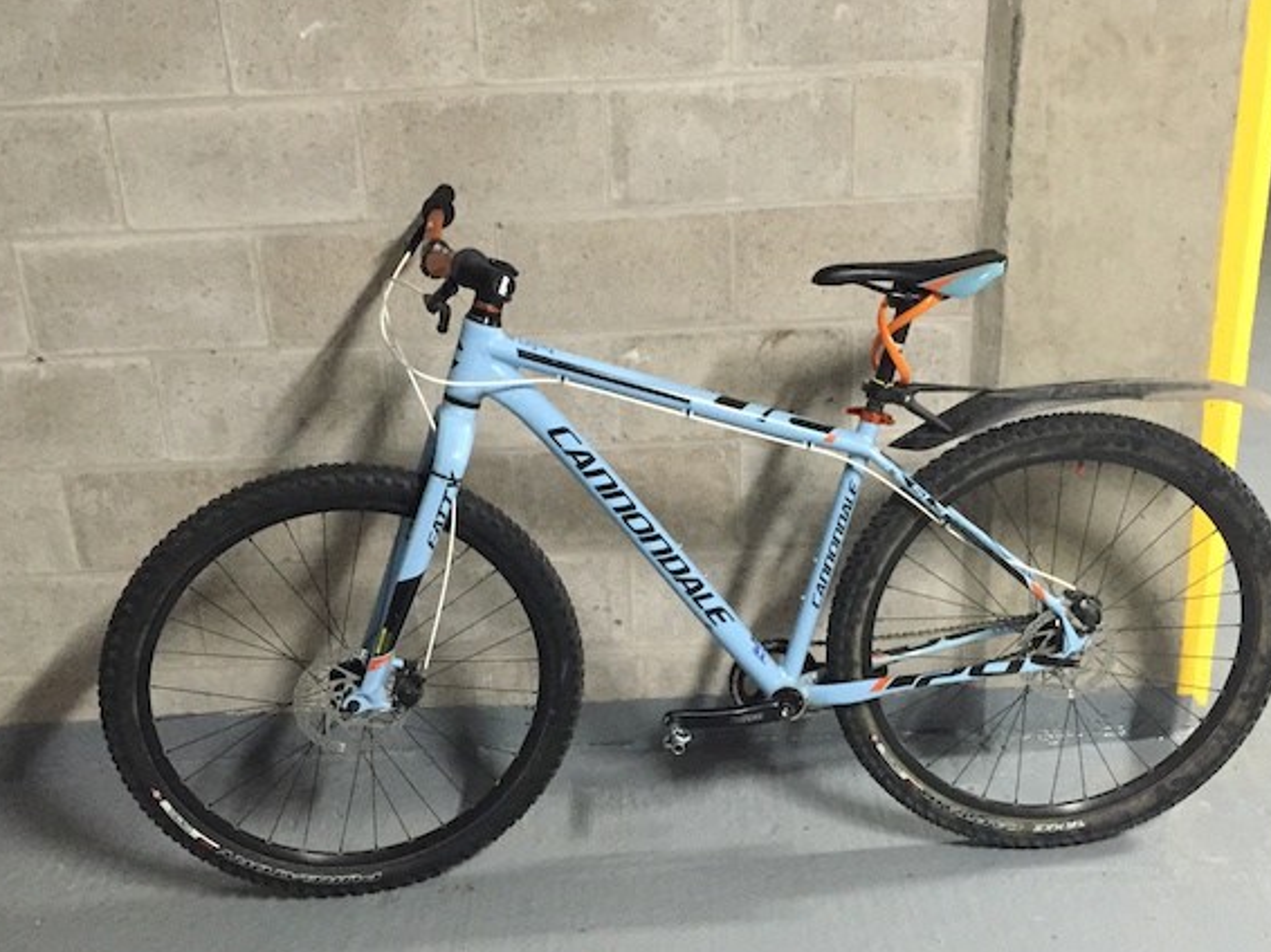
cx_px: 653
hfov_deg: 45.8
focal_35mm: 41
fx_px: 1505
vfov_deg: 34.9
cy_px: 591
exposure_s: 1/15
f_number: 2.2
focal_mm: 4.15
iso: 320
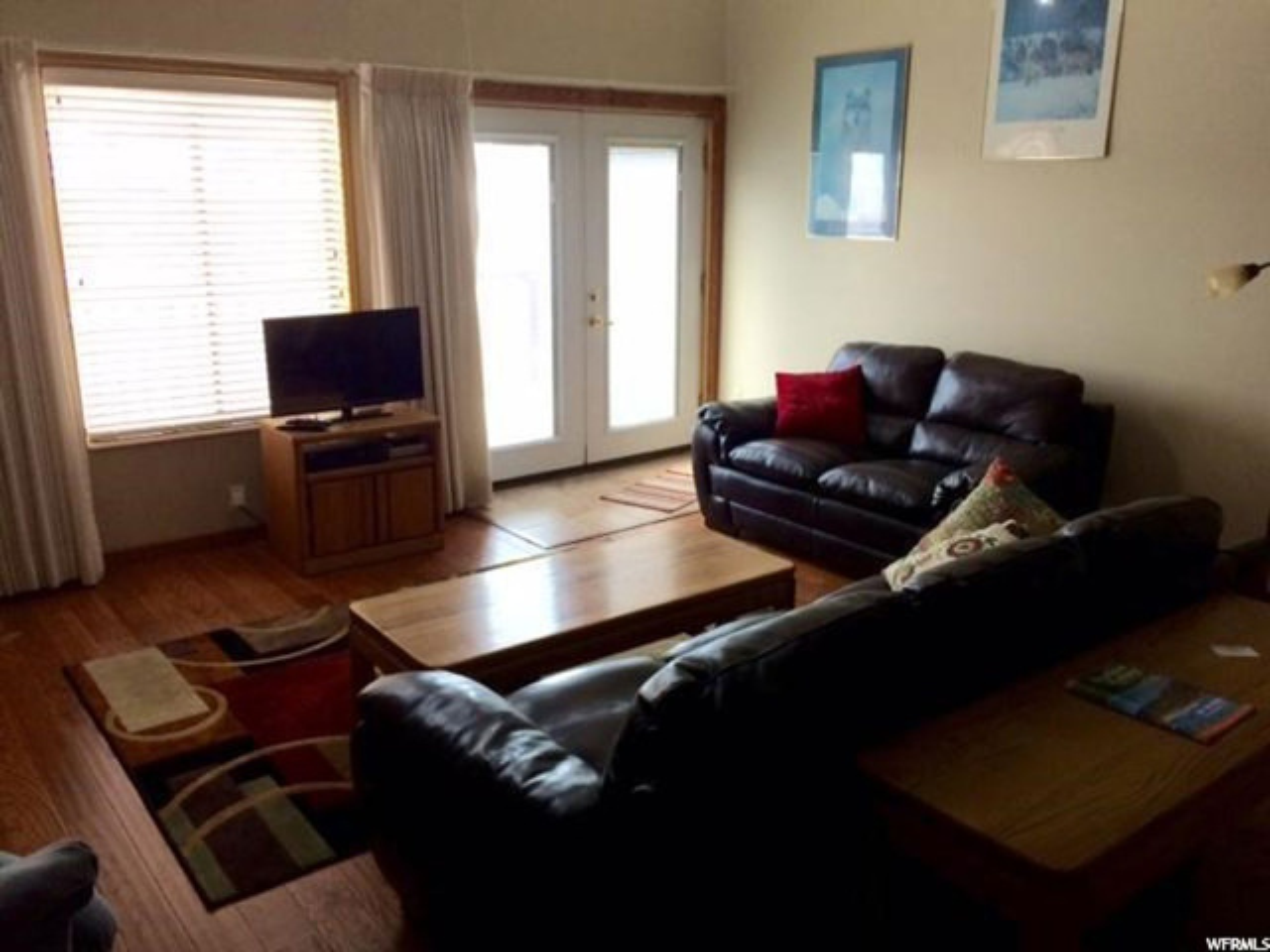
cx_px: 635
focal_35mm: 29
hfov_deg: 61.7
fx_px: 1064
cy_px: 476
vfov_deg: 48.2
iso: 64
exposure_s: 1/30
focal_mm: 4.15
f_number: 2.2
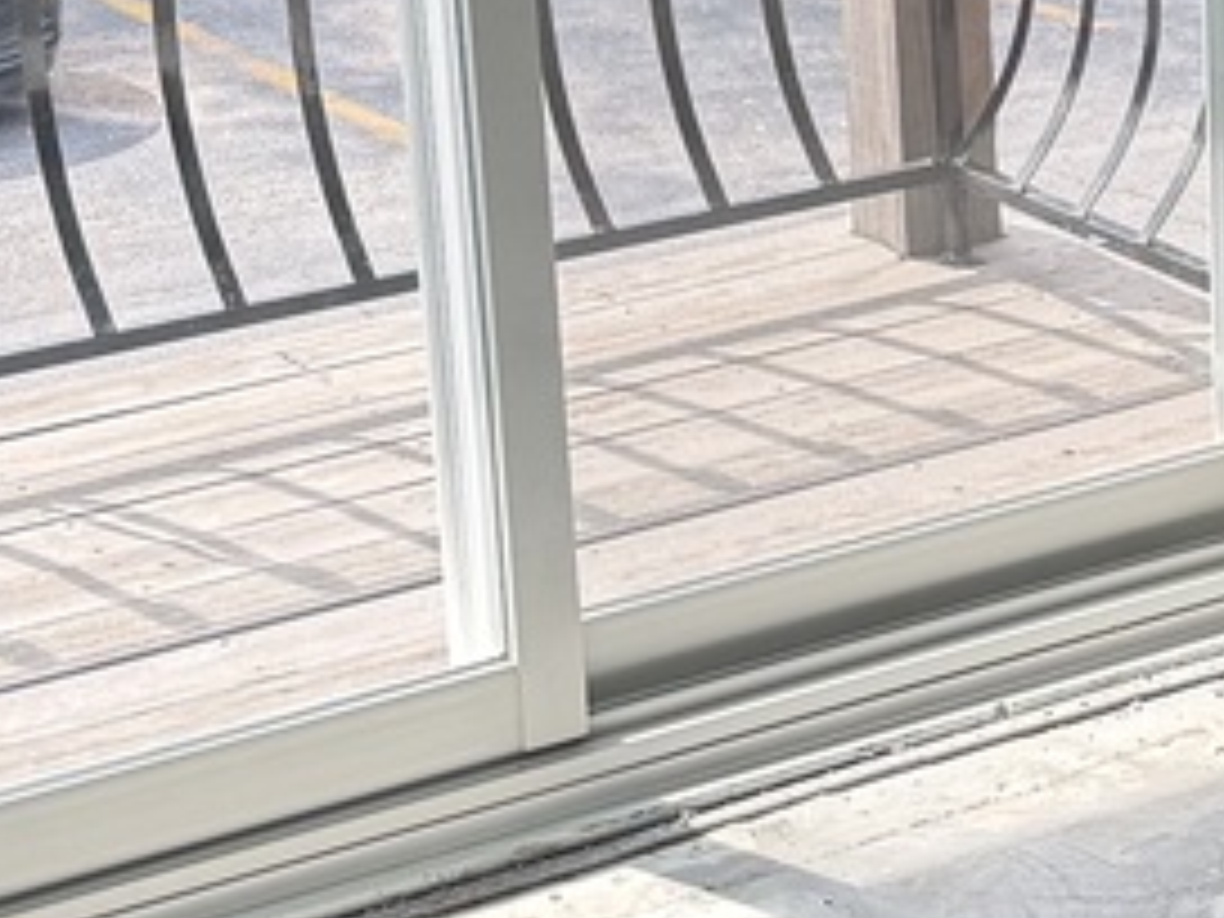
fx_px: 4491
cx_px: 1260
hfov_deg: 15.2
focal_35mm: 127
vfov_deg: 11.6
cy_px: 248
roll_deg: +2.0
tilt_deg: -16.8
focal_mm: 6.76
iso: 80
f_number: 1.78
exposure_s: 1/355
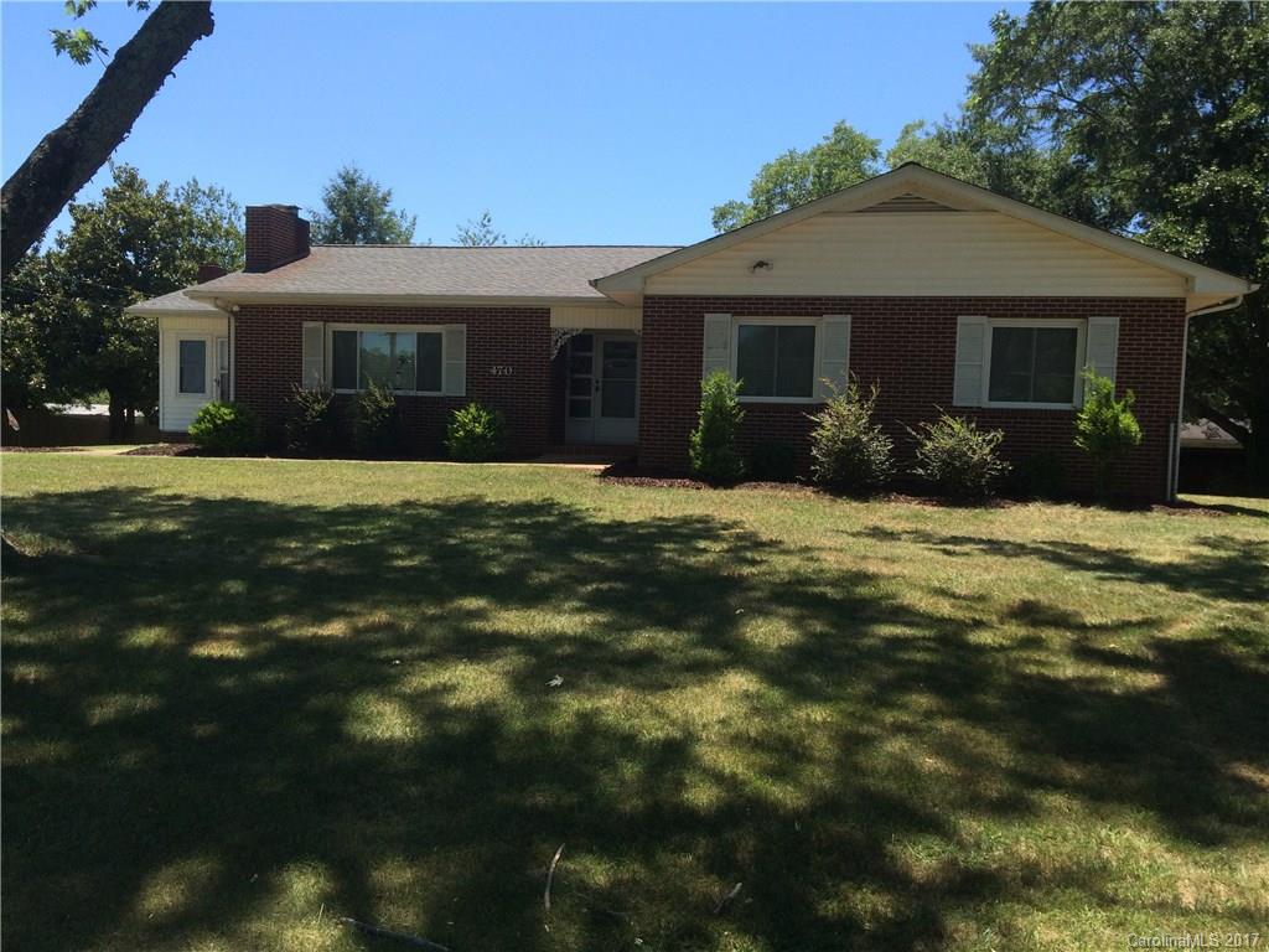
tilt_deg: +0.0
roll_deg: -0.1
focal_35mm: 29
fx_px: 1063
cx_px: 634
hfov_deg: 61.7
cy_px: 476
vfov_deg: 48.2
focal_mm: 4.15
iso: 32
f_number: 2.2
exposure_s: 1/1208
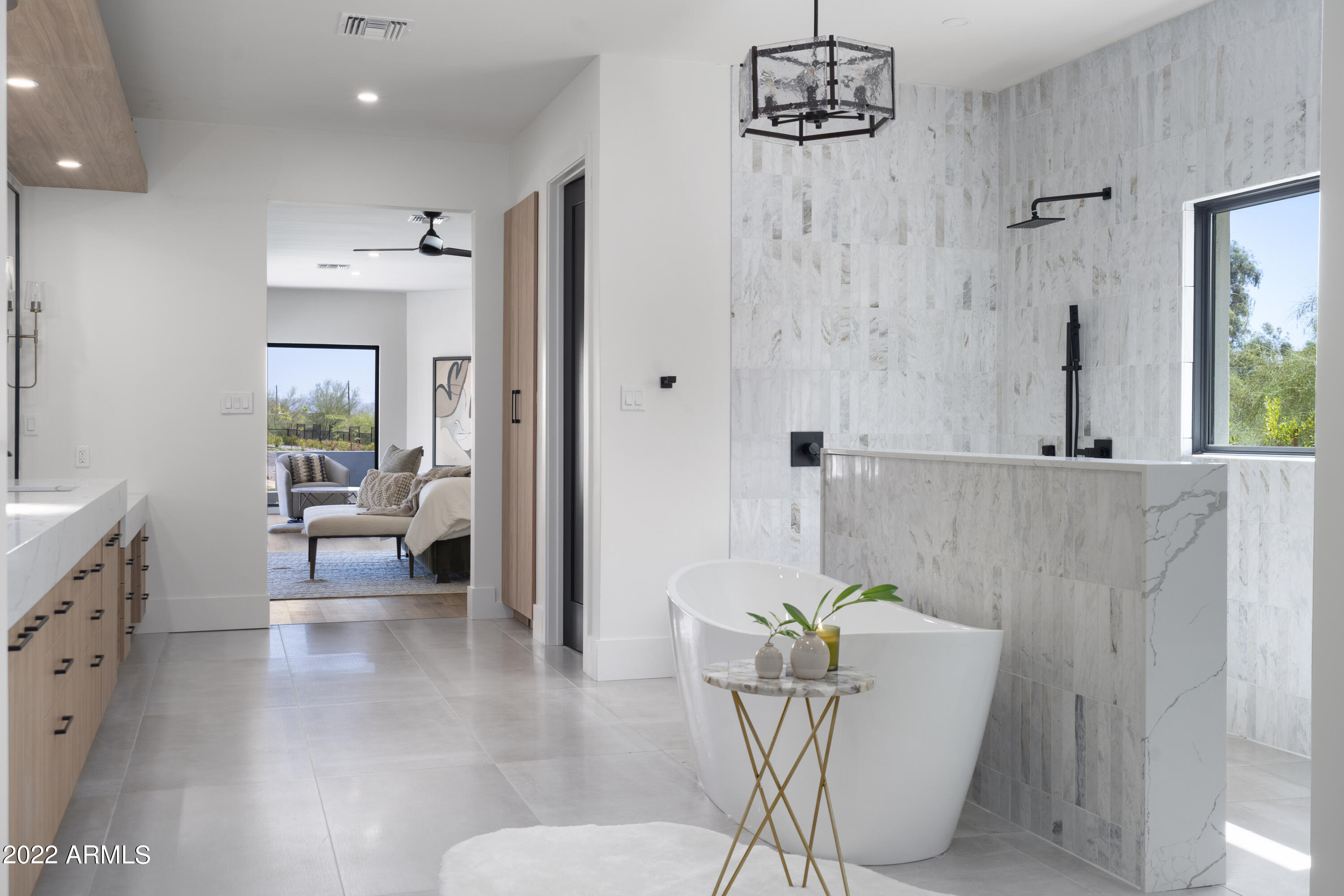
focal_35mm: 35
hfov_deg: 54.4
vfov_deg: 37.9
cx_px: 672
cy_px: 448
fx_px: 1307
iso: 400
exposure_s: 1/6
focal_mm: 35
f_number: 8
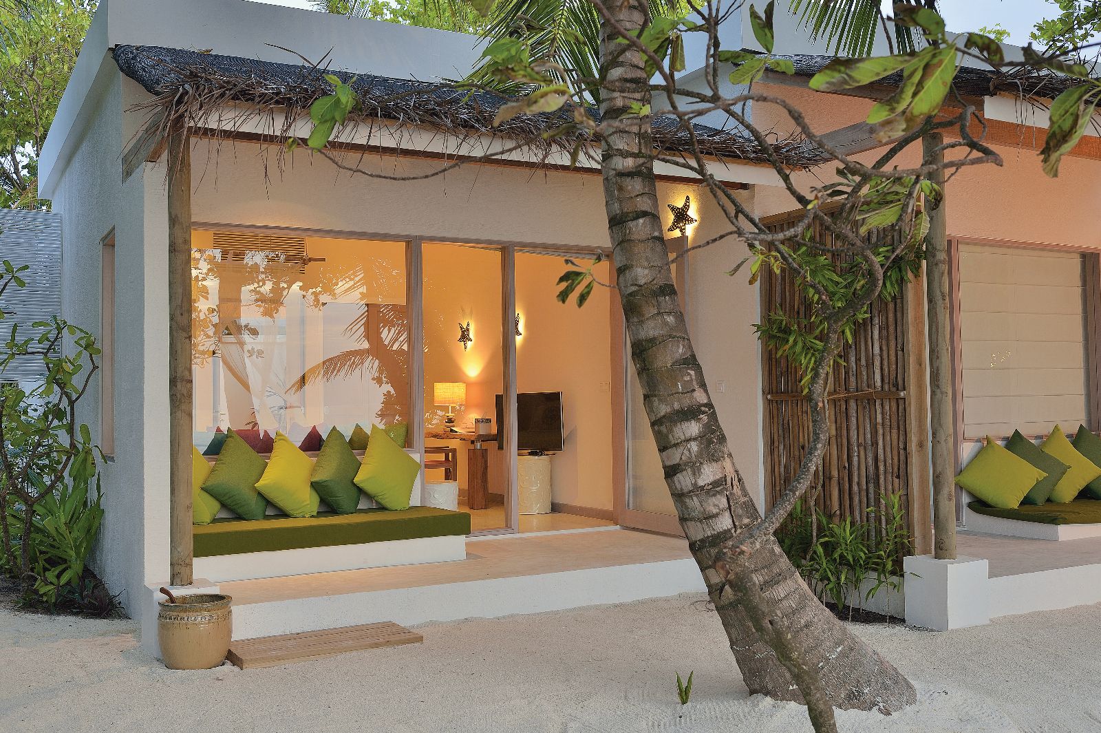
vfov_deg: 37.8
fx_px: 1070
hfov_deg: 54.5
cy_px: 366
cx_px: 550
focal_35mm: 35
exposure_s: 1/2
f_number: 8
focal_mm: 35
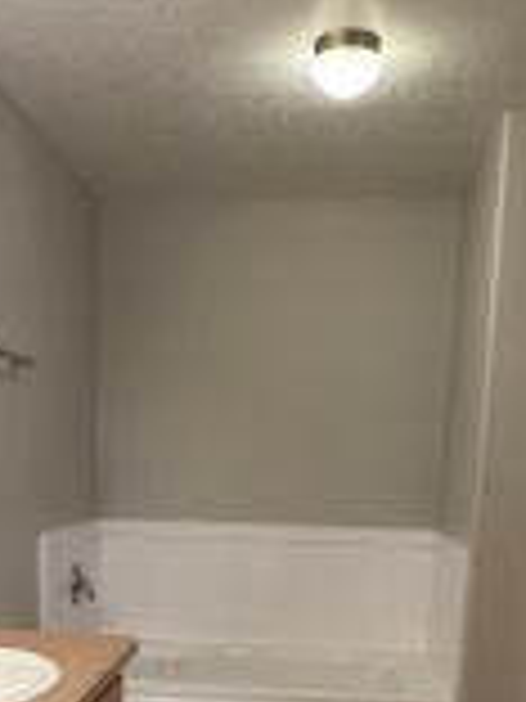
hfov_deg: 33.4
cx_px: 198
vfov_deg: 41.1
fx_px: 871
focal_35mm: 43
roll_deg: -2.6
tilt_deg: -9.5
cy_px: 603
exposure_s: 1/60
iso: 250
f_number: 2.2
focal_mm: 2.22
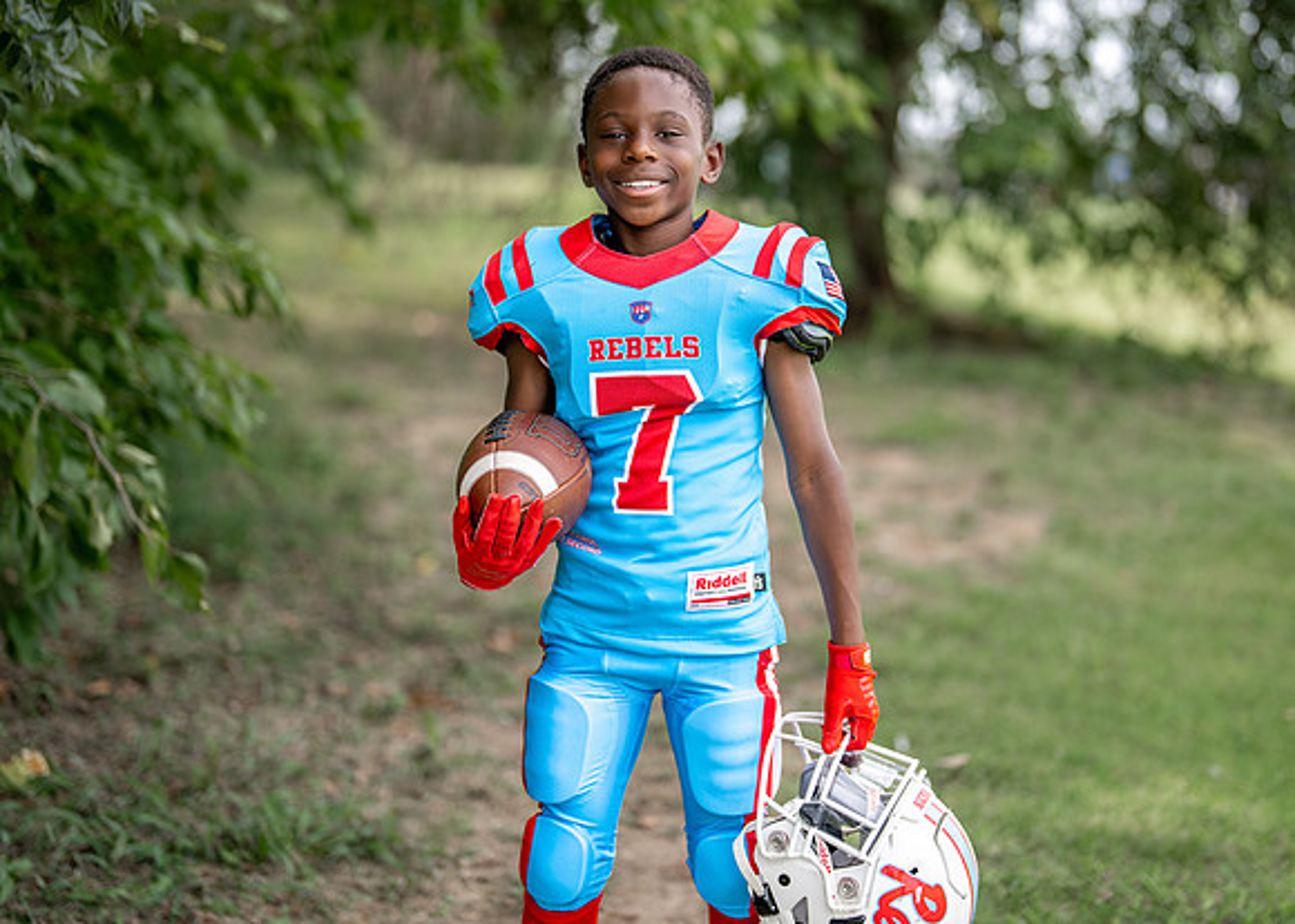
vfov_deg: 22.4
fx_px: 2327
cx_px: 686
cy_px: 376
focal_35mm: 63
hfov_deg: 31.1
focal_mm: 50
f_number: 1.2
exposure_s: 1/2000
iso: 100
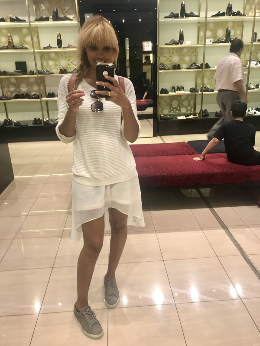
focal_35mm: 28
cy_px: 173
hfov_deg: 49.7
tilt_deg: -19.4
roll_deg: +2.6
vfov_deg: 63.4
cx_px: 130
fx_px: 280
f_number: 1.8
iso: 32
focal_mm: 3.99
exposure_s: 1/50
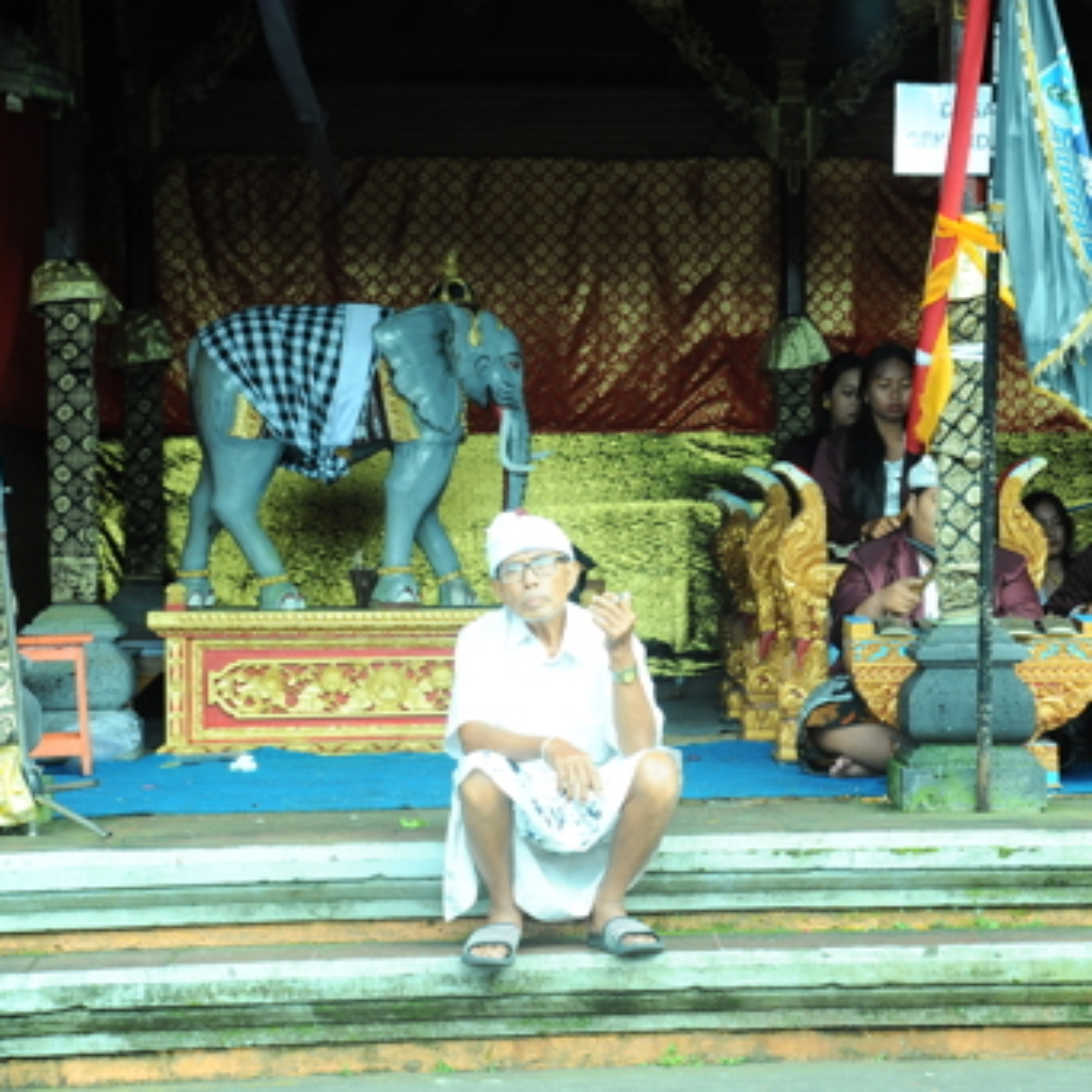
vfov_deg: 17.2
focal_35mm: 101
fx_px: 3605
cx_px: 829
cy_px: 544
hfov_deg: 17.1
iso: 1800
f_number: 8
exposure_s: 1/125
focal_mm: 78
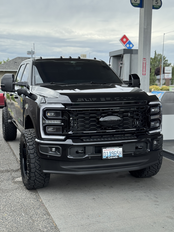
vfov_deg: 37.5
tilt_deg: -6.0
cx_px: 84
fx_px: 342
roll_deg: +0.0
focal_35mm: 51
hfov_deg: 28.6
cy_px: 119
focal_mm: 6.76
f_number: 1.78
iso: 64
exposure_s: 1/1366
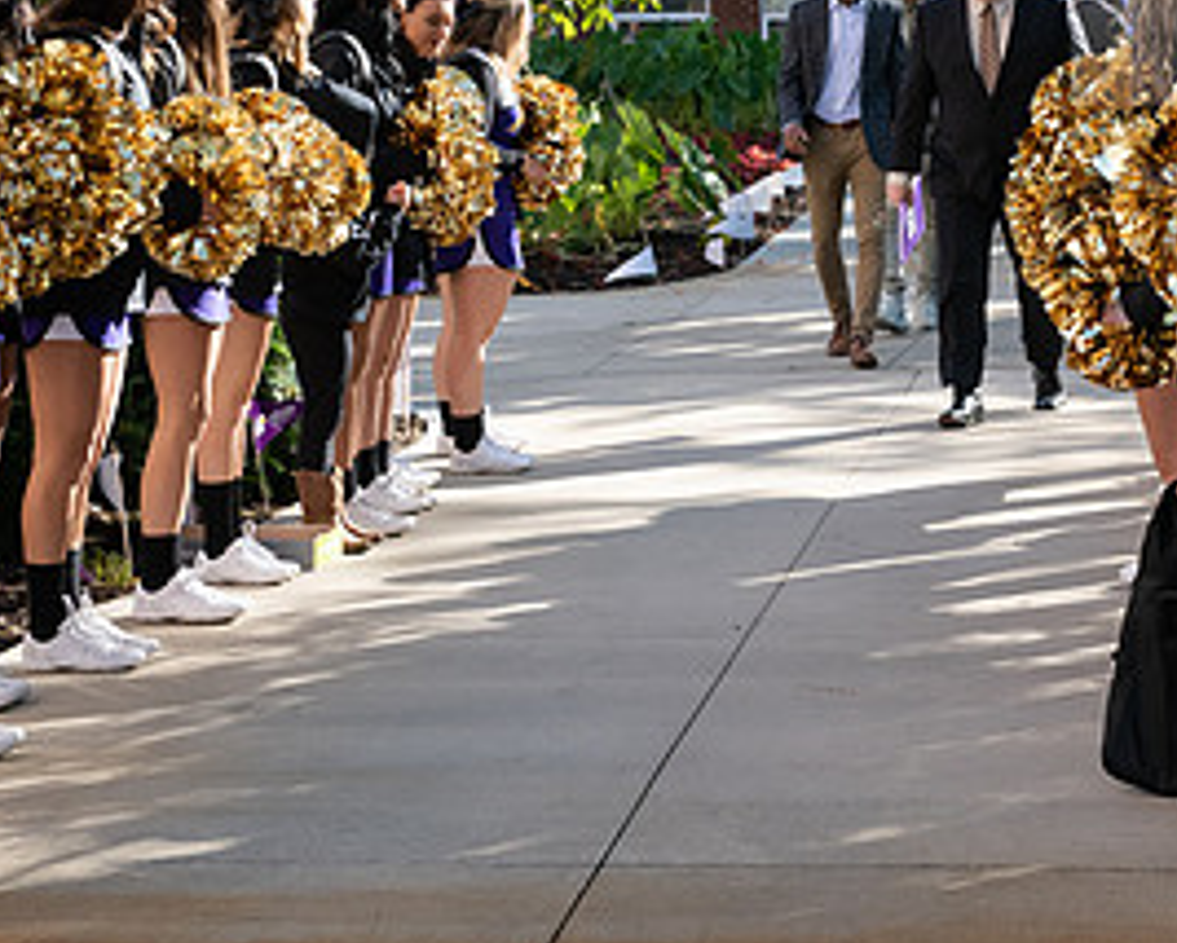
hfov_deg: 17.0
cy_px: 271
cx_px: 939
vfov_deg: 13.7
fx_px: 3904
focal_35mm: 112
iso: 400
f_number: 6.3
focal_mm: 55
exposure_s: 1/500
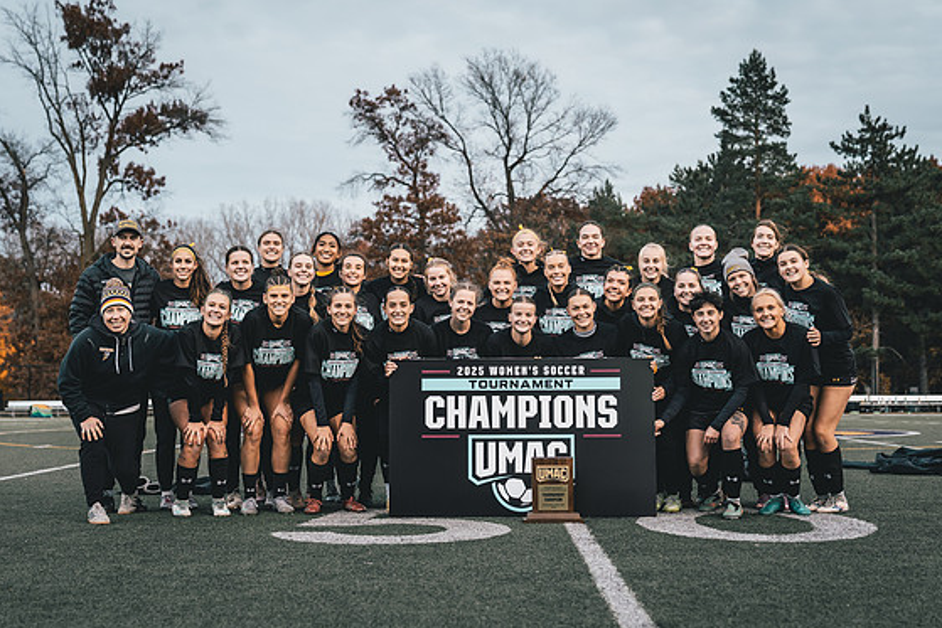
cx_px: 467
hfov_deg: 38.9
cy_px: 314
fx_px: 1335
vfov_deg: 26.5
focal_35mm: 51
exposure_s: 1/1600
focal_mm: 45
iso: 800
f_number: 2.8
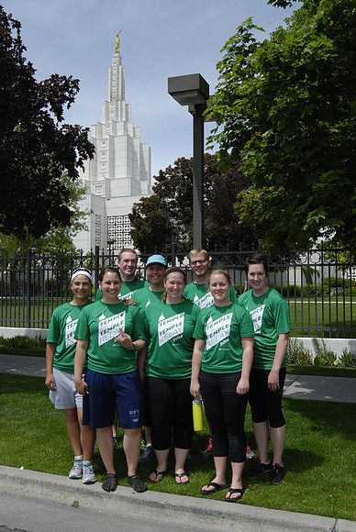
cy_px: 266
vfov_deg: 53.1
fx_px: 533
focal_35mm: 36
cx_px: 178
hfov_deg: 37.0
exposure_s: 1/800
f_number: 10
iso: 400
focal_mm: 24
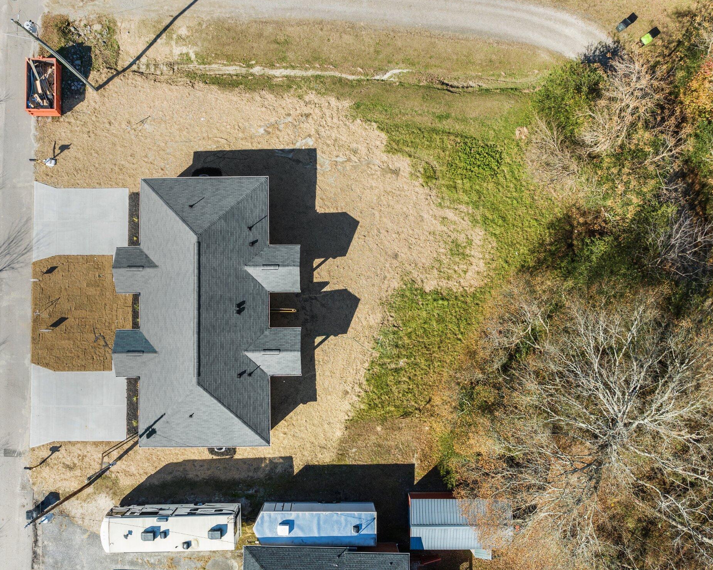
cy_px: 294
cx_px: 327
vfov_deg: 54.9
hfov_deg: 65.9
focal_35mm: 26
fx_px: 549
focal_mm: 12.29
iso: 120
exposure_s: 1/240
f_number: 2.8
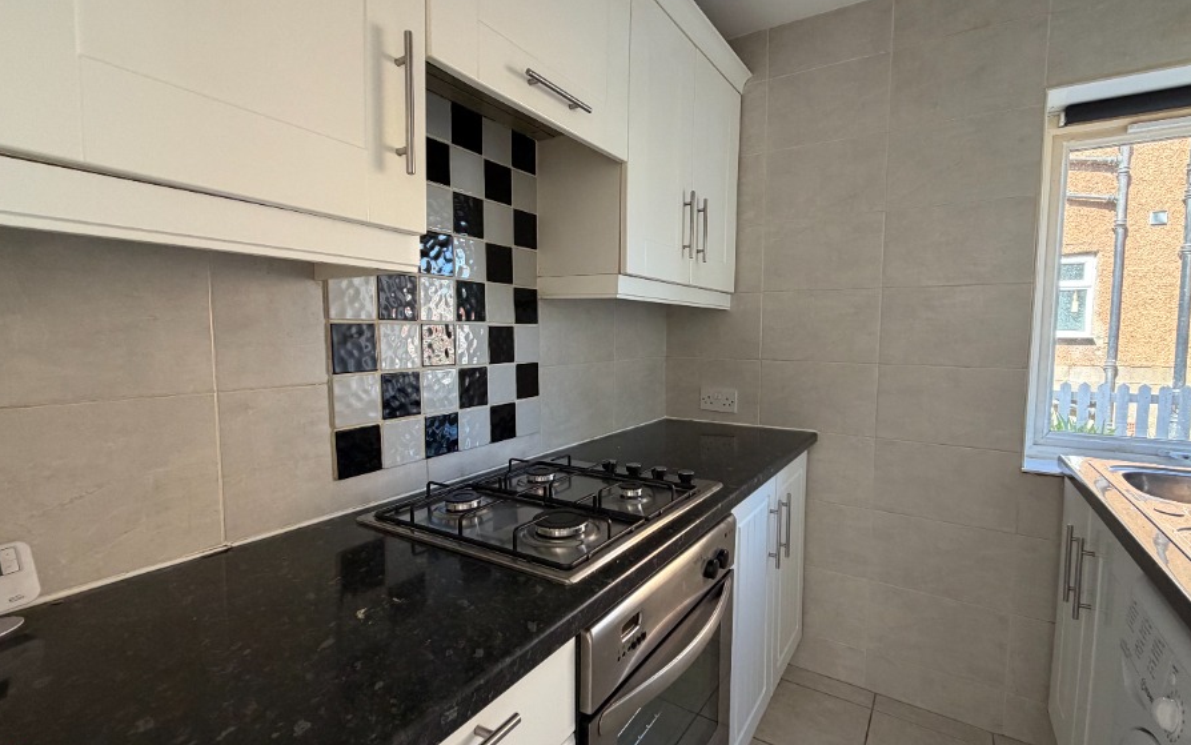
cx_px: 623
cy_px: 372
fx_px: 552
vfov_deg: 68.0
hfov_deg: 94.3
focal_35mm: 17
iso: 200
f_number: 2.2
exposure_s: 1/121
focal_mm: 2.22
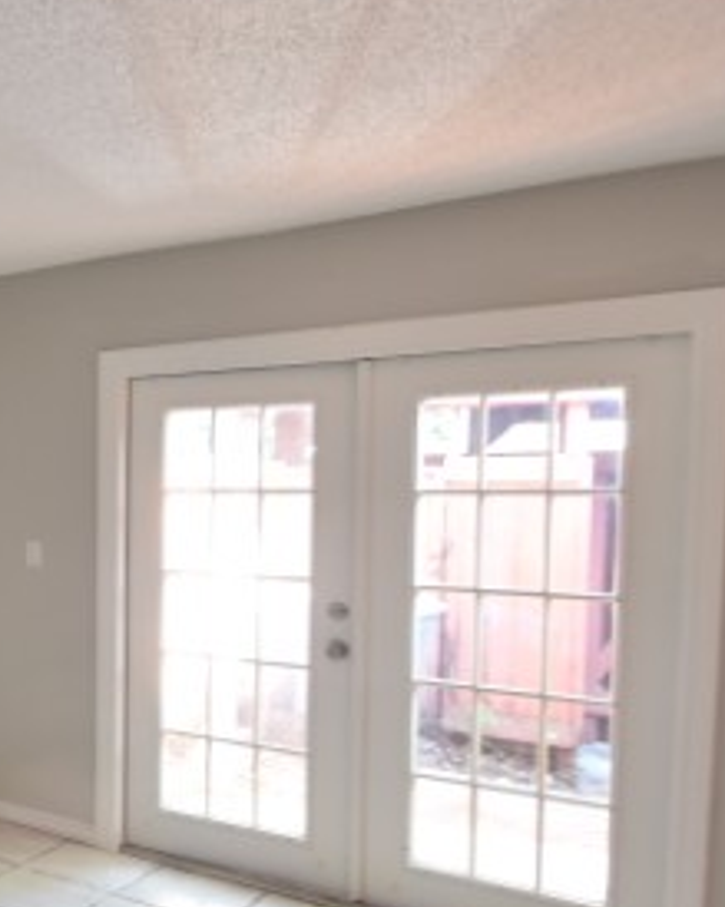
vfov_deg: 48.9
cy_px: 533
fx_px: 993
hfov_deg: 31.9
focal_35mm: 37
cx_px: -185
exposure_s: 1/15
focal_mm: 10
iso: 800
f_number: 3.5
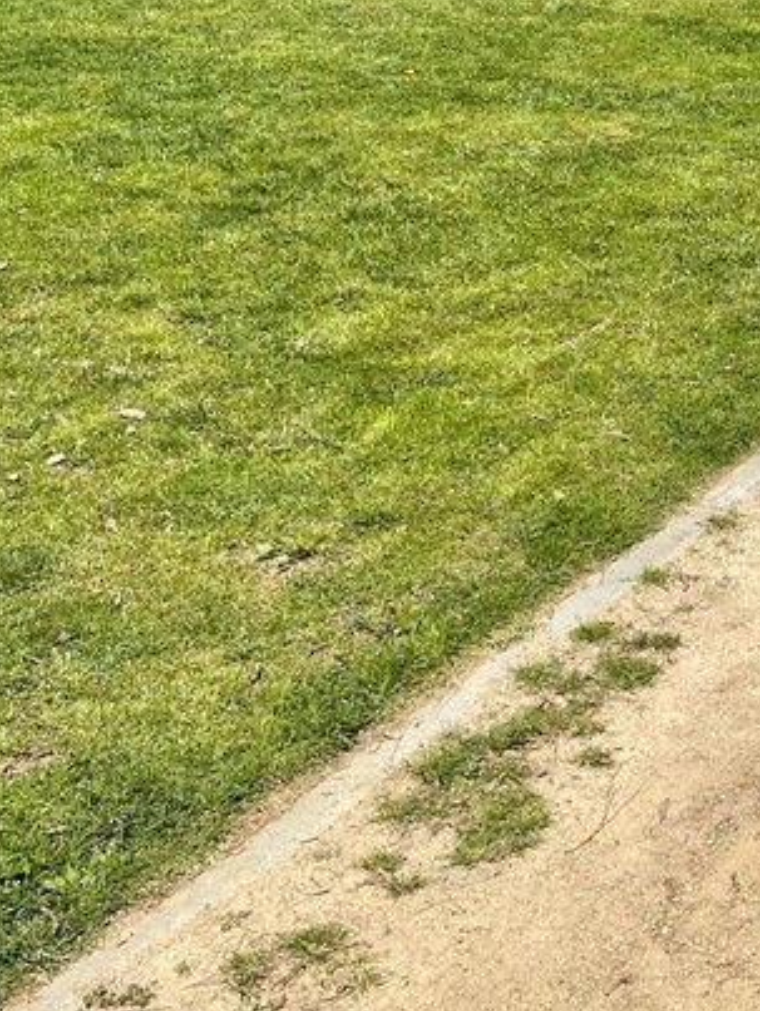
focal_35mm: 66
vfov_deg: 27.5
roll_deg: -3.1
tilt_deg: -5.4
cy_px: -25
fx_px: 1929
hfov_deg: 20.7
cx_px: 938
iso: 32
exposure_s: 1/4717
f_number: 1.6
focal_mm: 5.1
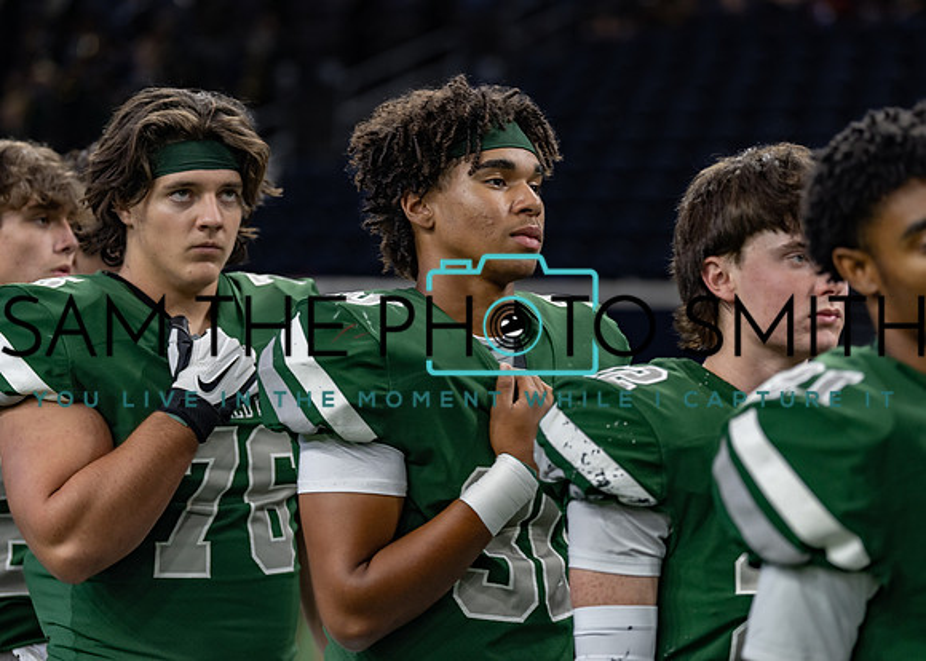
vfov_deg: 11.6
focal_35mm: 123
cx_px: 463
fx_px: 3241
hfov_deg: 16.3
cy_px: 330
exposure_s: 1/320
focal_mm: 113
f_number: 2.8
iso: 1250
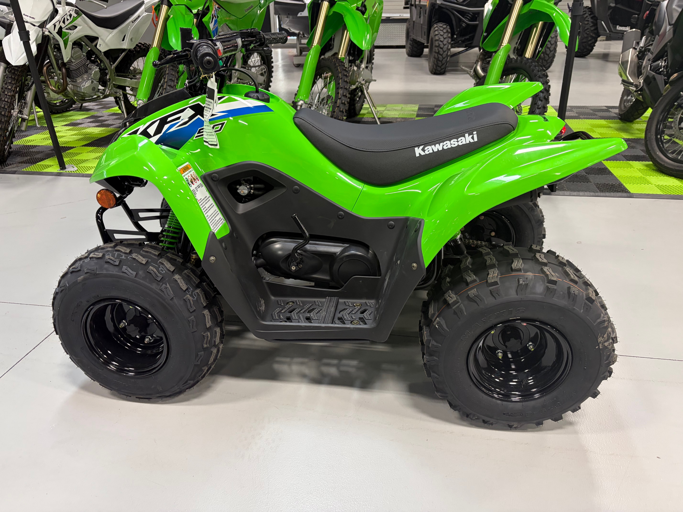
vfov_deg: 53.1
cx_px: 342
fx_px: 513
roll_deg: +2.0
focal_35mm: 26
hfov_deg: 67.3
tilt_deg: -26.4
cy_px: 256
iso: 160
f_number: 1.6
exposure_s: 1/60
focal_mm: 5.96
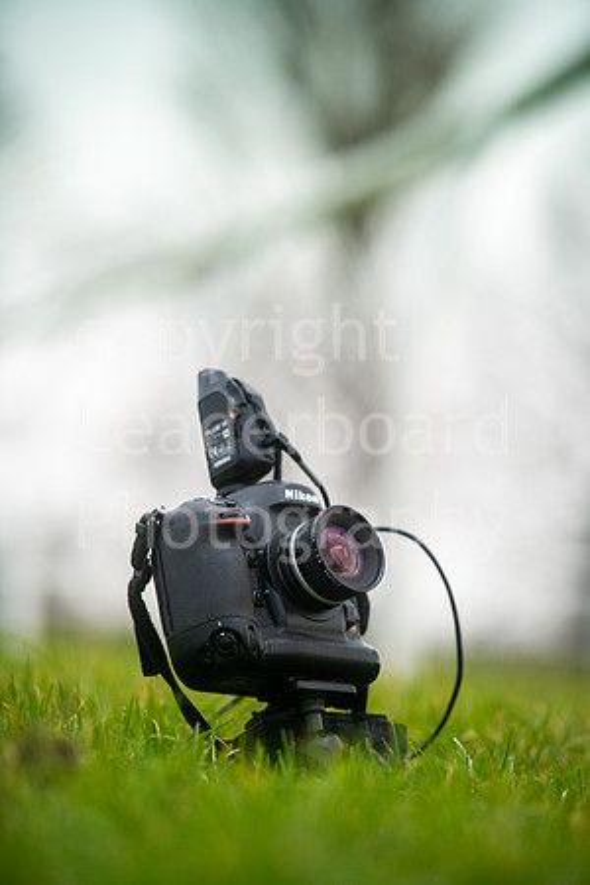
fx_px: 4425
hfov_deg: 7.6
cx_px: 295
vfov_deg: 11.4
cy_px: 442
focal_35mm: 180
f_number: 2.8
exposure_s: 1/320
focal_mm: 180
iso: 800
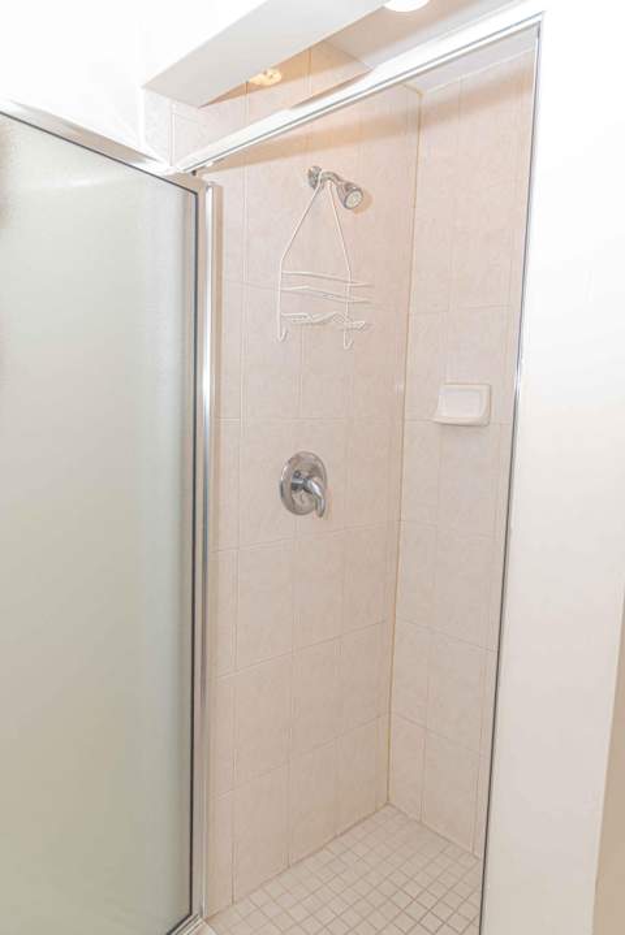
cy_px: 468
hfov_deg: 53.2
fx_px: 624
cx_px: 312
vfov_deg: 73.7
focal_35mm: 24
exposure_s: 1/125
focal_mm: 24
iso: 400
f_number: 6.3
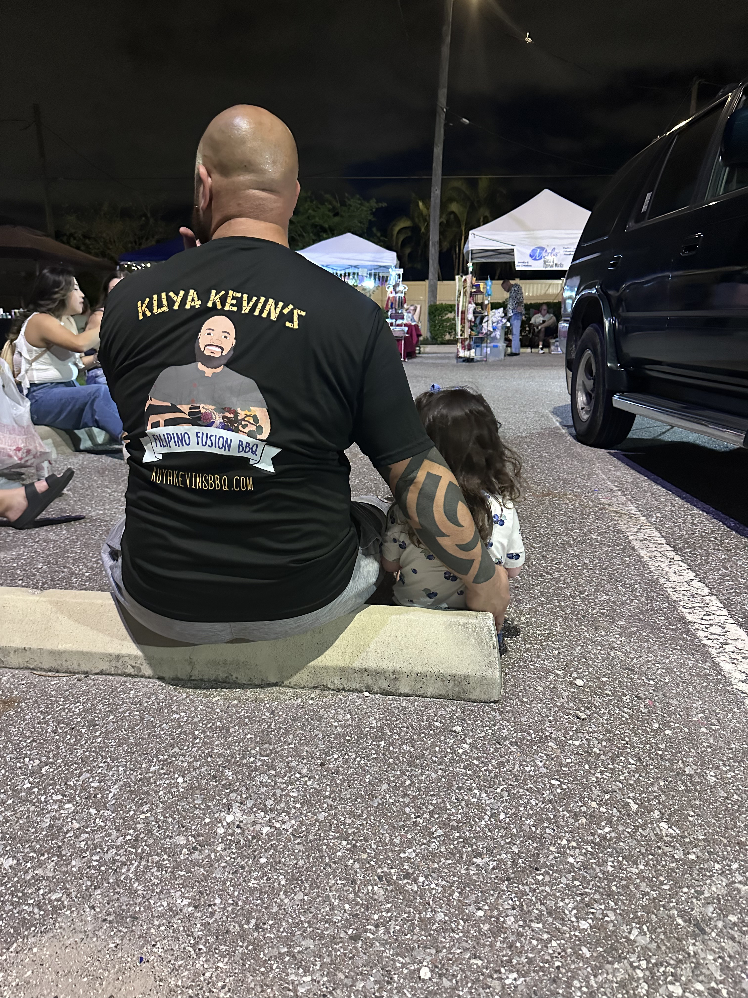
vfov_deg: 71.6
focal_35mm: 24
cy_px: 499
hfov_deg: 56.8
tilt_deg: -14.1
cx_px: 374
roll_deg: -2.2
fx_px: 691
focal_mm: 6.86
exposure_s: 1/35
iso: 1000
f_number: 1.78
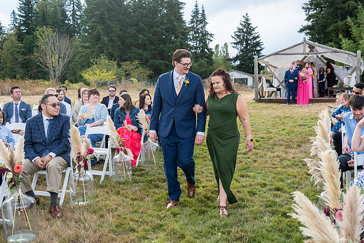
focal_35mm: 40
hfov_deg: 48.4
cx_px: 182
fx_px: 405
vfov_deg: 33.4
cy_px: 122
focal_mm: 40
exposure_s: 1/640
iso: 400
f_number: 4.5
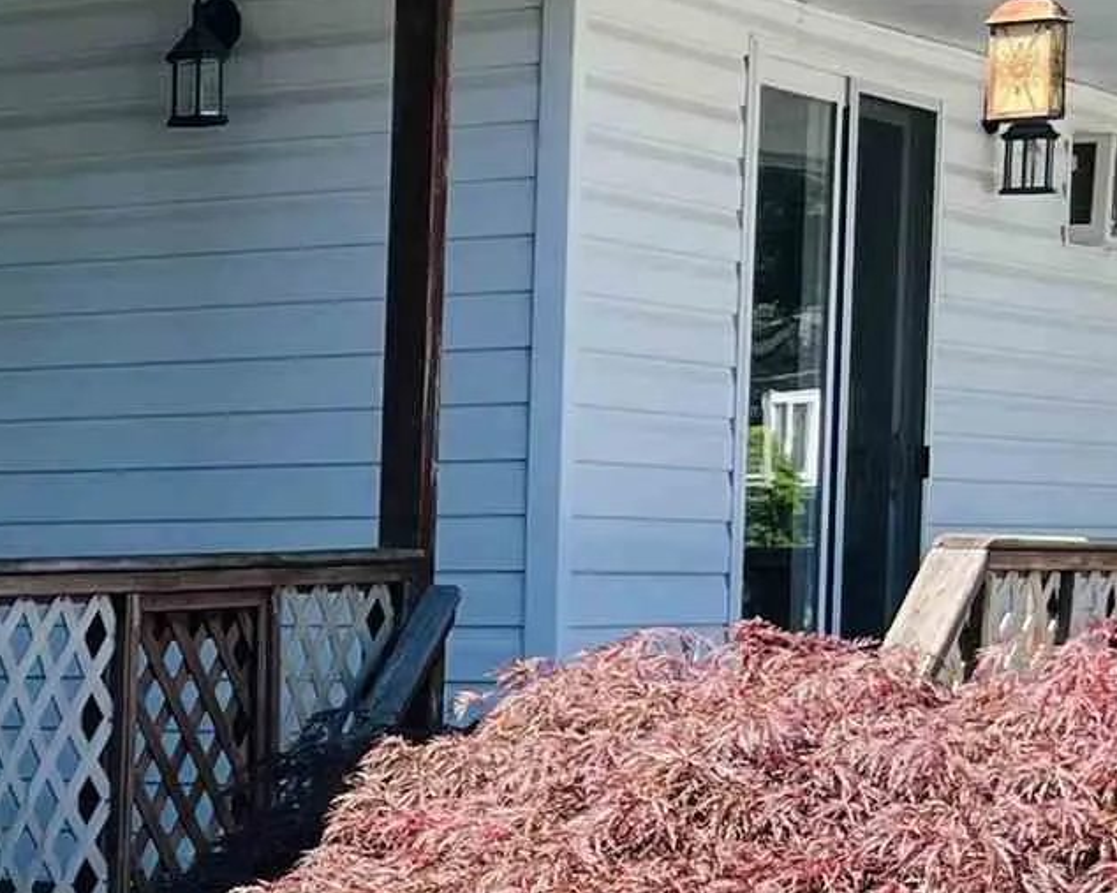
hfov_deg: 13.9
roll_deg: +0.6
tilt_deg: -3.8
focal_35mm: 123
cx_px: -913
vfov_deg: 12.3
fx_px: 4066
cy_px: 979
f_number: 1.6
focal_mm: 5.1
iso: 50
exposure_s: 1/1890
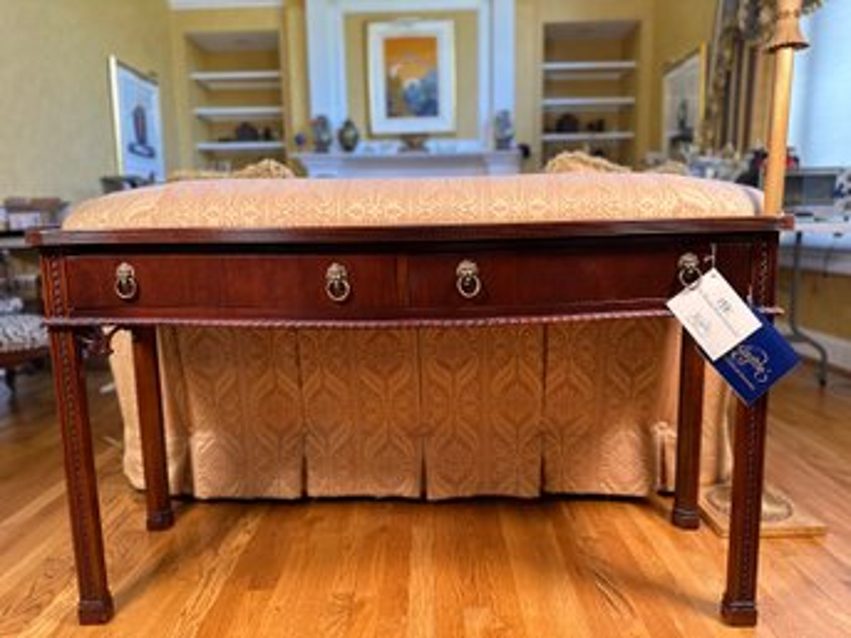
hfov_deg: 71.6
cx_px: 426
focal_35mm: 24
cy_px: 319
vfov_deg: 56.8
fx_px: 590
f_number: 1.78
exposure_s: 1/60
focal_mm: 6.86
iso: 320
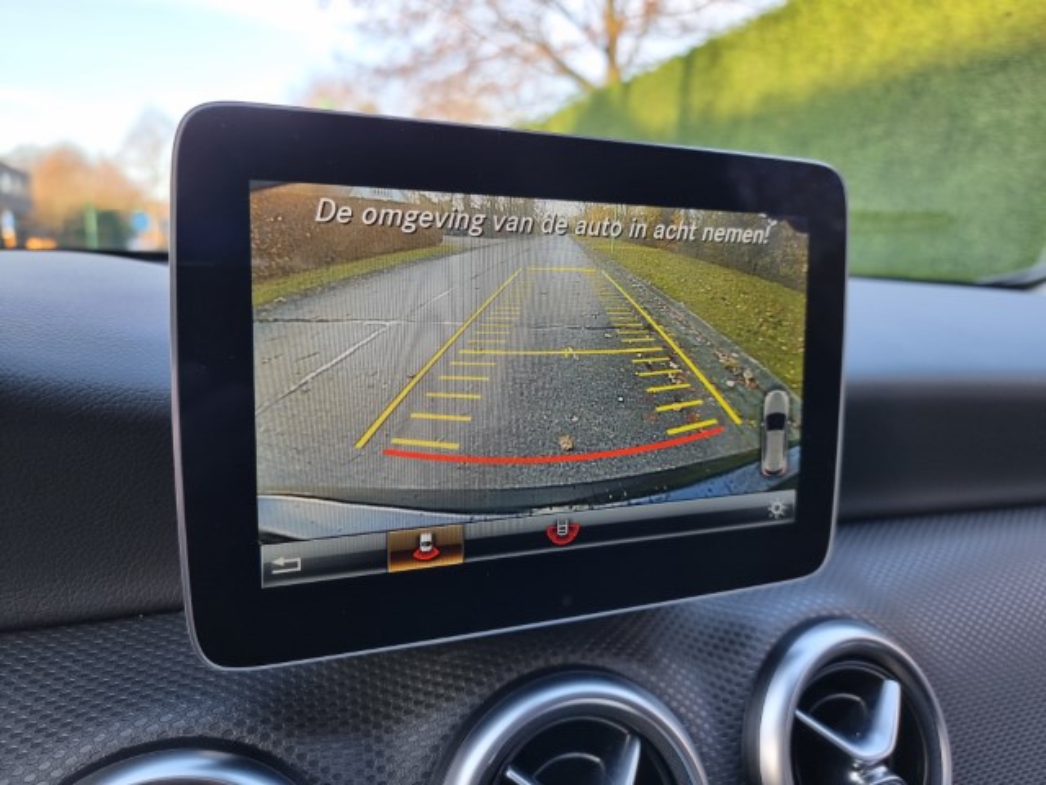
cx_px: 523
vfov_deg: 56.8
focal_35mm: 24
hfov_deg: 71.6
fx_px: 725
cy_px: 392
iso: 50
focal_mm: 6.7
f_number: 1.8
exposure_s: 1/50
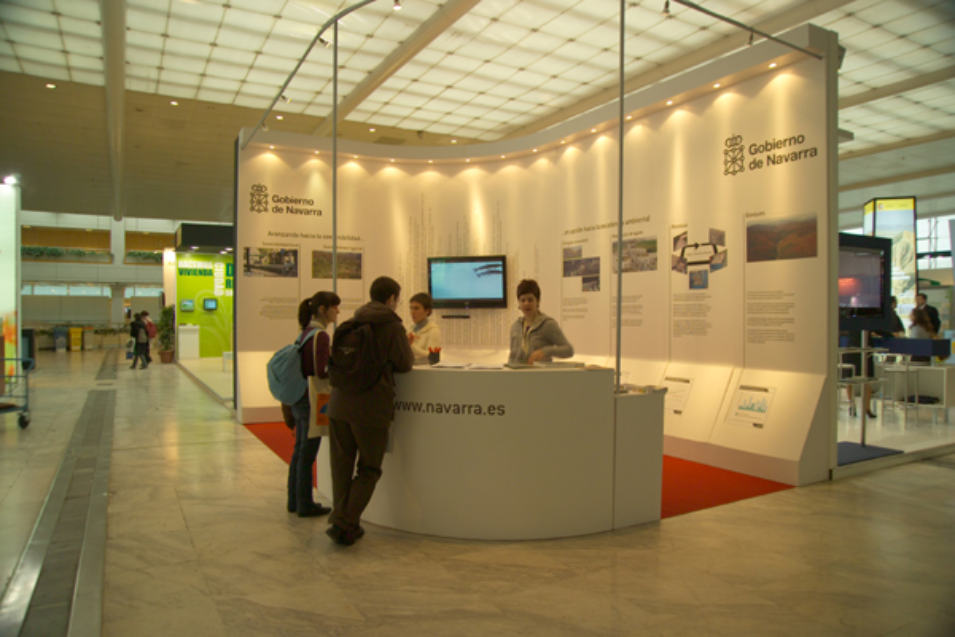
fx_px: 637
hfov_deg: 73.7
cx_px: 478
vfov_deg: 53.1
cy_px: 318
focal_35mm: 24
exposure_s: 1/20
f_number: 4.8
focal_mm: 24
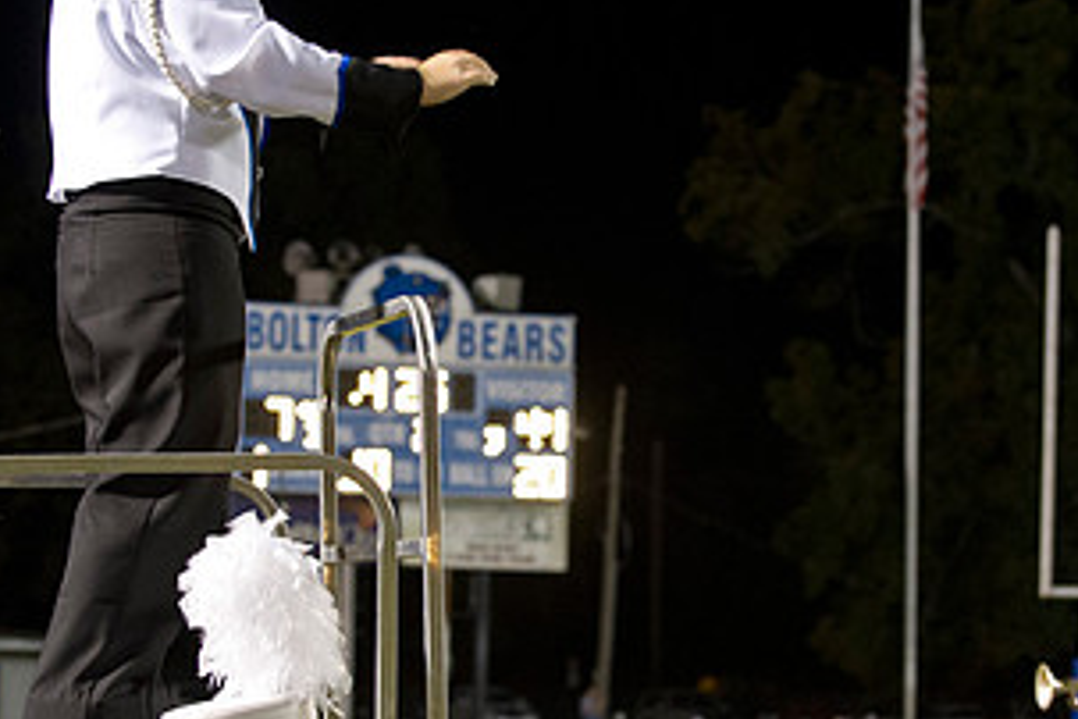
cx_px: 591
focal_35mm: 134
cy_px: 388
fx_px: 4012
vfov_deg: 10.2
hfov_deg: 15.3
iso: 3200
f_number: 3.2
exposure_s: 1/125
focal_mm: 70
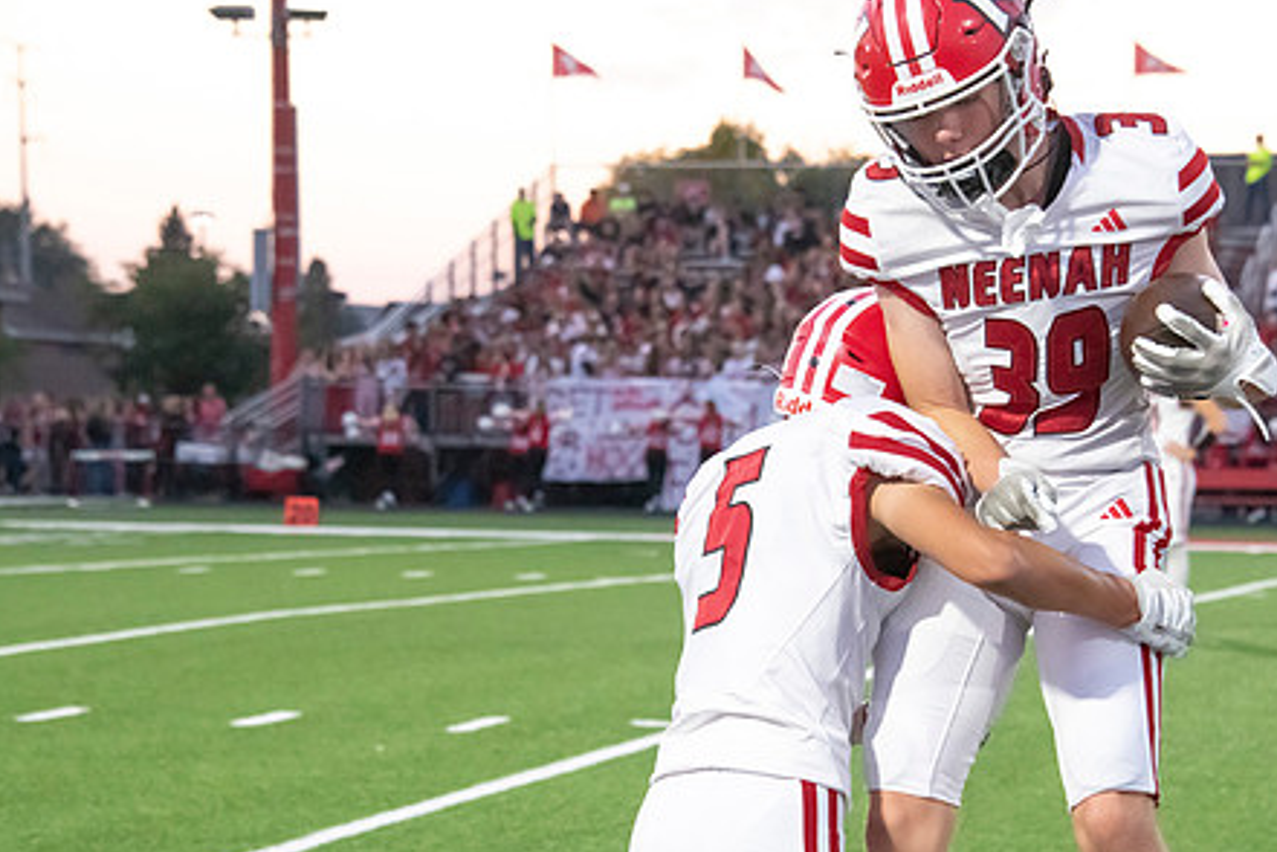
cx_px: 764
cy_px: 546
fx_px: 4895
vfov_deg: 9.9
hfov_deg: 14.9
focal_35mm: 138
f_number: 7.1
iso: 10000
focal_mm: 105
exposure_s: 1/400
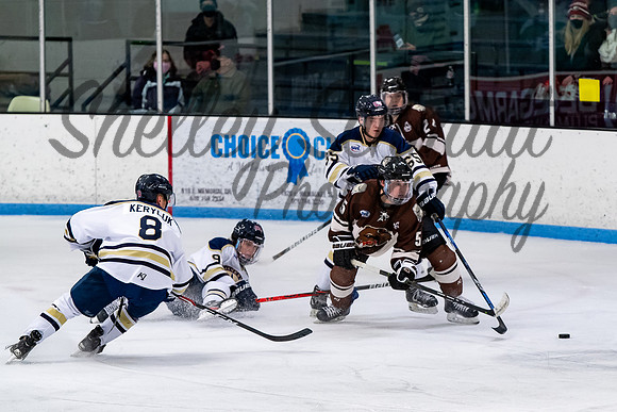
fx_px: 4814
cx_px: 370
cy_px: 223
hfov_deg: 7.3
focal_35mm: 281
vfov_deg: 4.9
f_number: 3.5
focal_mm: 155
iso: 2000
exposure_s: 1/800
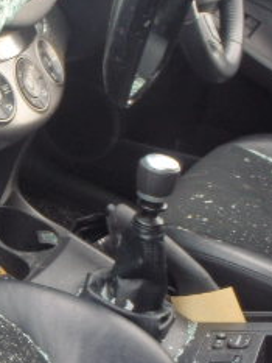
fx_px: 806
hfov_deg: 16.9
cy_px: 181
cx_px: -168
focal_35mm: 77
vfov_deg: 25.3
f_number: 3.9
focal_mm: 5
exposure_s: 1/60
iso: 125
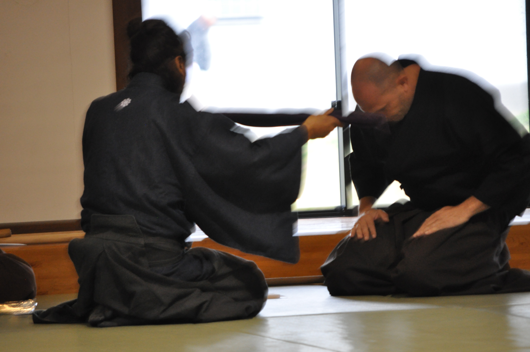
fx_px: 4411
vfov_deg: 4.6
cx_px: 265
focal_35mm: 300
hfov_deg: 6.9
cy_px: 176
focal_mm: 200
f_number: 5.6
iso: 1600
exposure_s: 1/80
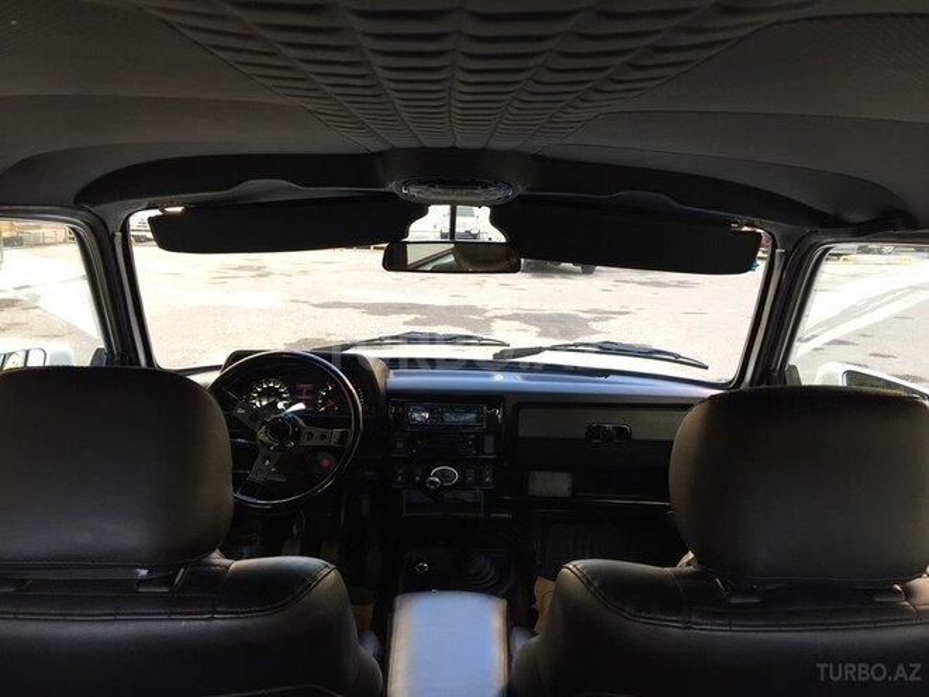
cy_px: 348
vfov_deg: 48.2
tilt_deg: -8.3
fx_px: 778
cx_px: 464
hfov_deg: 61.7
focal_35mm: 29
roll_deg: -0.9
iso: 50
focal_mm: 4.15
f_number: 2.2
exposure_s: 1/100
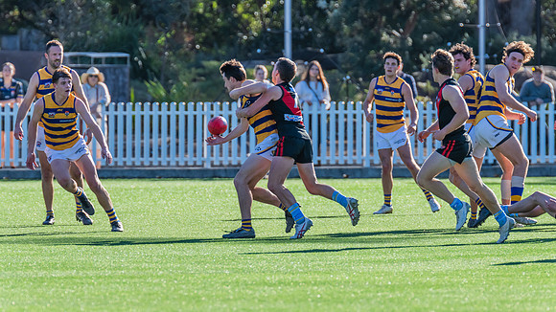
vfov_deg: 2.1
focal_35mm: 589
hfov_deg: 3.7
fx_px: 8685
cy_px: 156
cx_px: 278
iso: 800
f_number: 8
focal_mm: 550
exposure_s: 1/1250
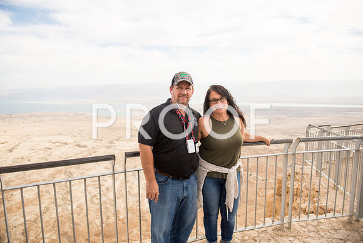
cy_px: 122
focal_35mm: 24
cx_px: 182
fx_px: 242
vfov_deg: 53.2
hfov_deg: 73.7
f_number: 2.8
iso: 200
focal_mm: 24
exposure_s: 1/2000
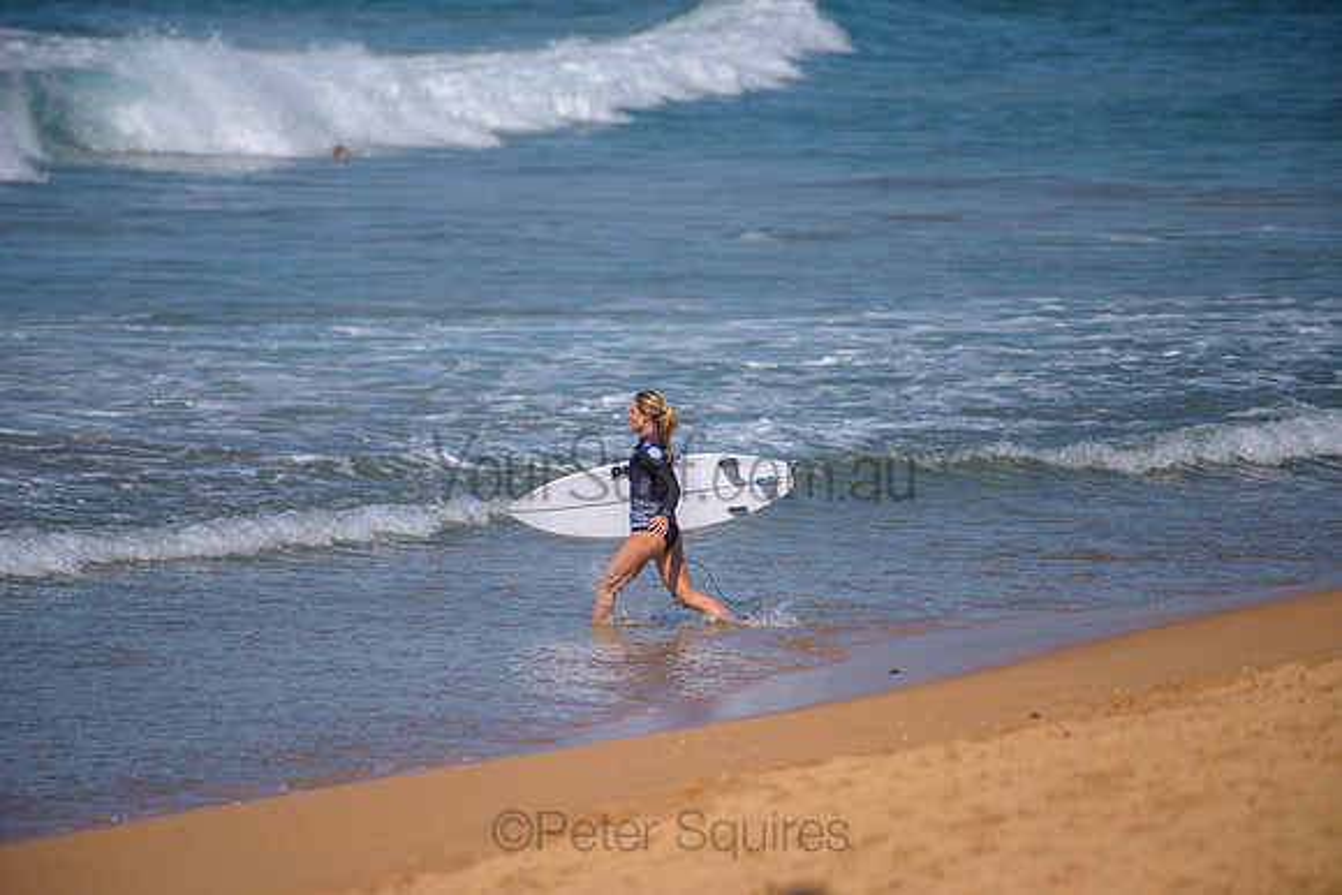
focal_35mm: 500
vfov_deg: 2.8
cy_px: 448
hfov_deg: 4.1
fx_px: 18642
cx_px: 671
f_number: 5.6
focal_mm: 500
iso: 180
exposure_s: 1/2000
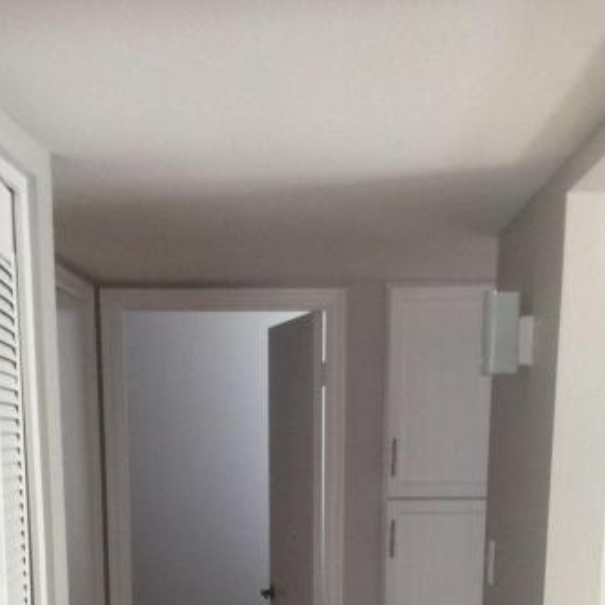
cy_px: 690
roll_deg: +0.8
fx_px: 1285
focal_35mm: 65
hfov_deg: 26.5
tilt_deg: -12.7
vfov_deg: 24.4
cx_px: 296
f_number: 2.4
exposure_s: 1/24
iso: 64
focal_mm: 3.3
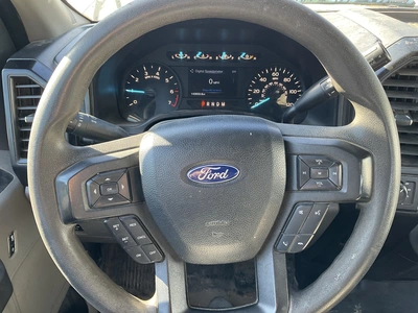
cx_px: 209
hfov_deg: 61.7
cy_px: 156
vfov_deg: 48.2
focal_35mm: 29
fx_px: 350
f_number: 1.8
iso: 64
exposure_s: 1/82
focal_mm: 3
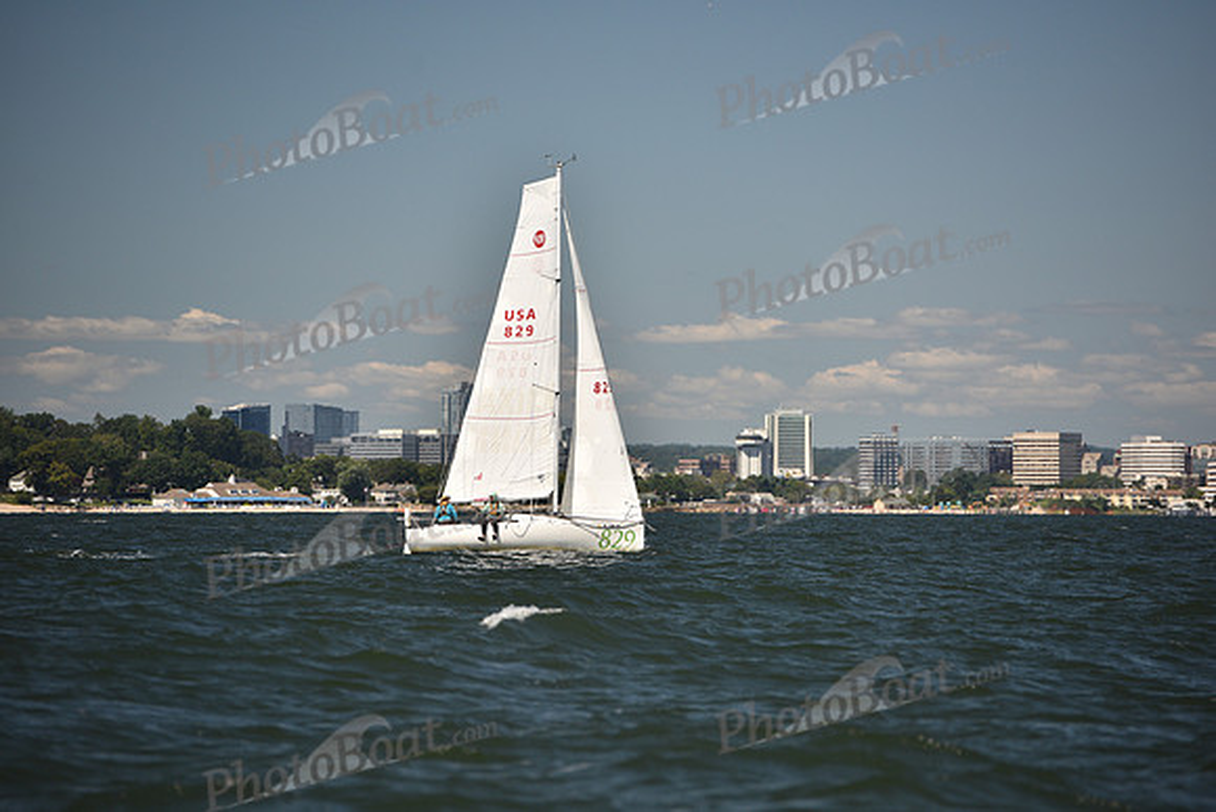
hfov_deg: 10.3
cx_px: 608
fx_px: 6757
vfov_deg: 6.9
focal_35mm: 200
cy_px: 406
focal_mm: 200
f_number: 4.5
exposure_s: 1/1250
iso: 250
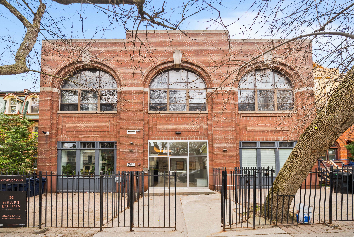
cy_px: 118
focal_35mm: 12
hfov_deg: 112.6
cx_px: 177
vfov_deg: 90.1
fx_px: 118
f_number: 5
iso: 100
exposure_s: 1/30
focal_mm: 12
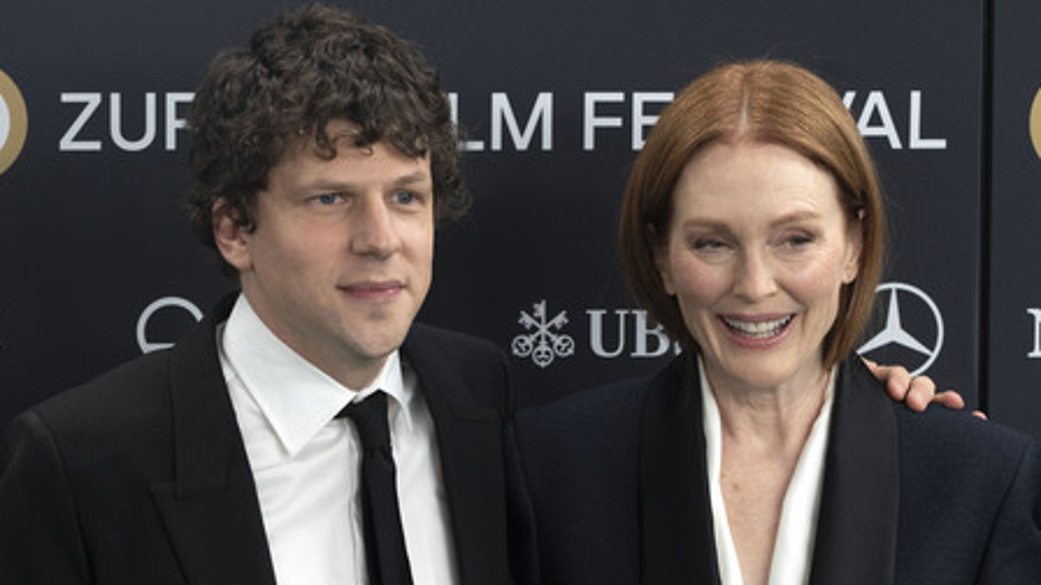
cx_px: 451
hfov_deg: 12.4
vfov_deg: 7.0
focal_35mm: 173
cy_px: 269
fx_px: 4775
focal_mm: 144
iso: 2000
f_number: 6.3
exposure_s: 1/500
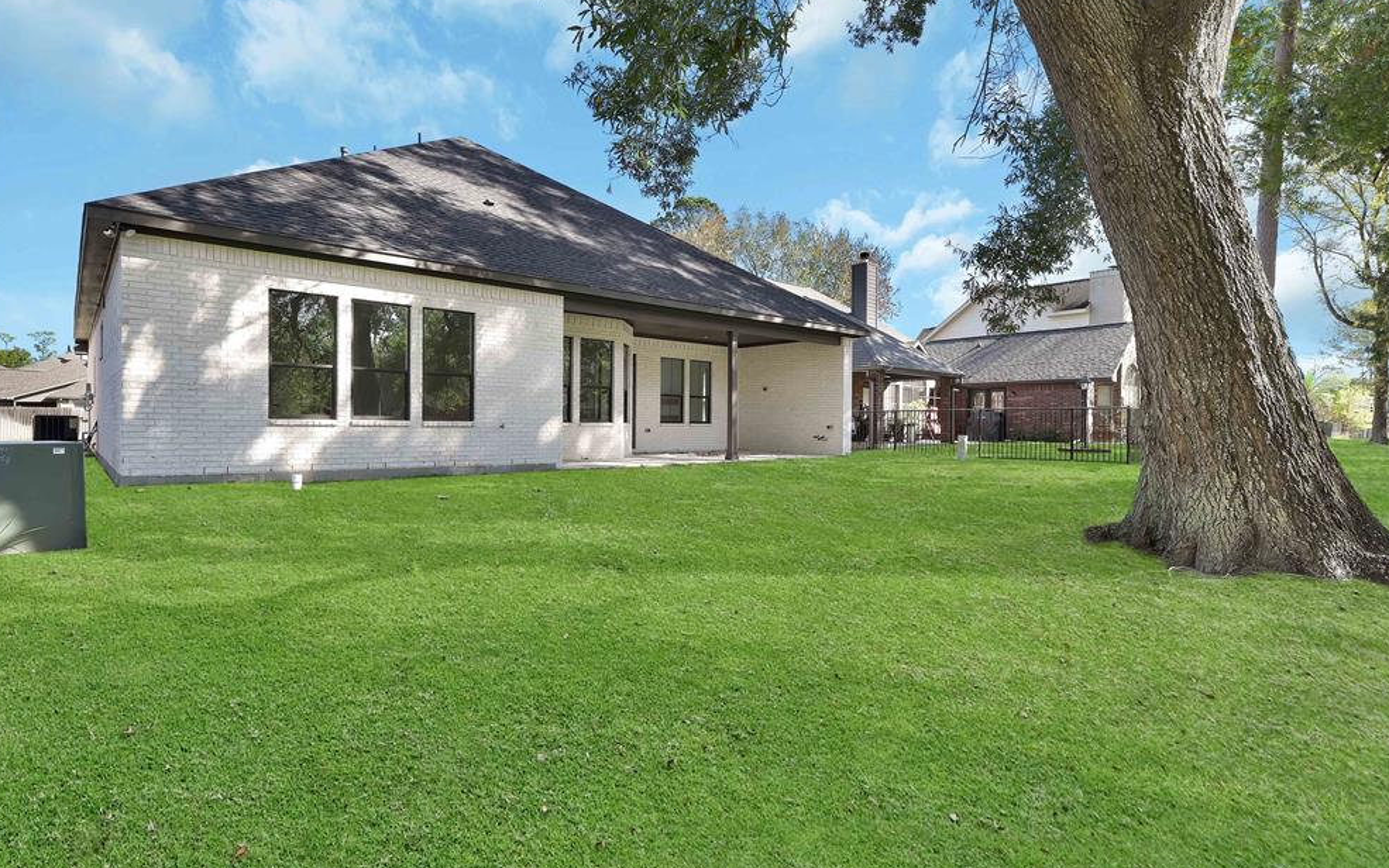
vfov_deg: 65.0
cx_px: 705
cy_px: 420
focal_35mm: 18
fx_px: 682
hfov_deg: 91.1
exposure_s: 1/80
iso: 100
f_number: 8
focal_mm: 17
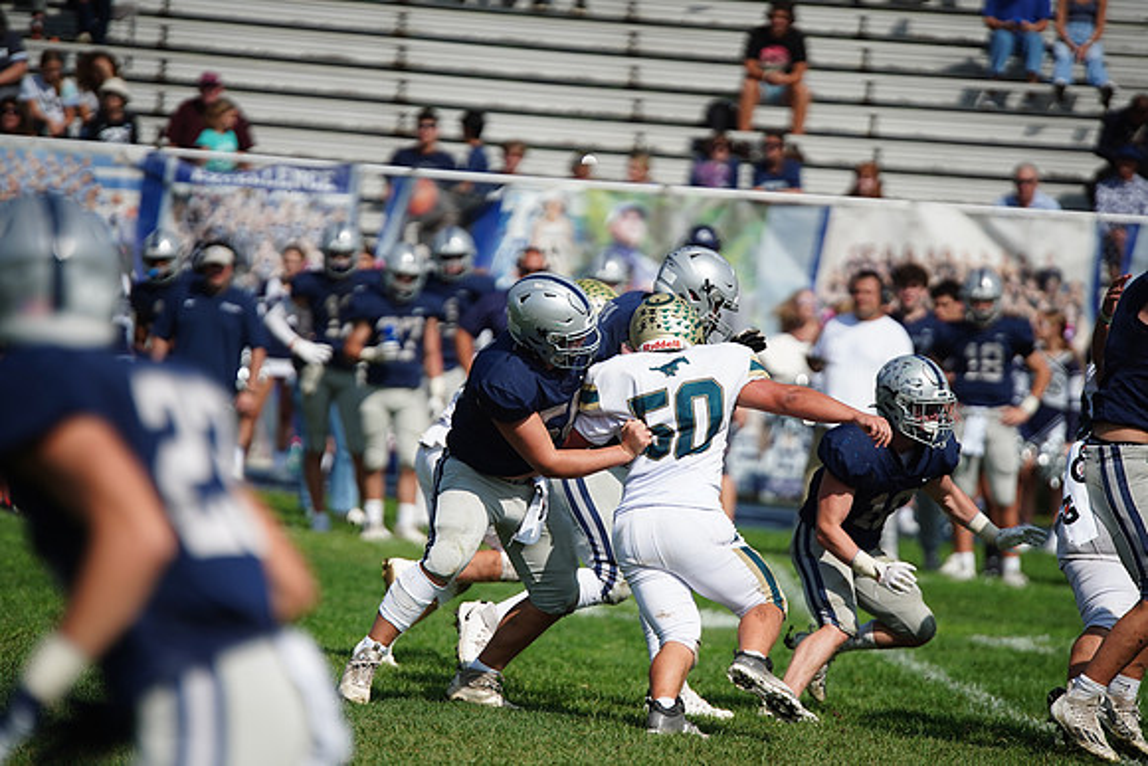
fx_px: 9568
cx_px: 574
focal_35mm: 300
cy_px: 383
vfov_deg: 4.6
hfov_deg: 6.9
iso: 400
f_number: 2.8
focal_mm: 300
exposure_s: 1/8000
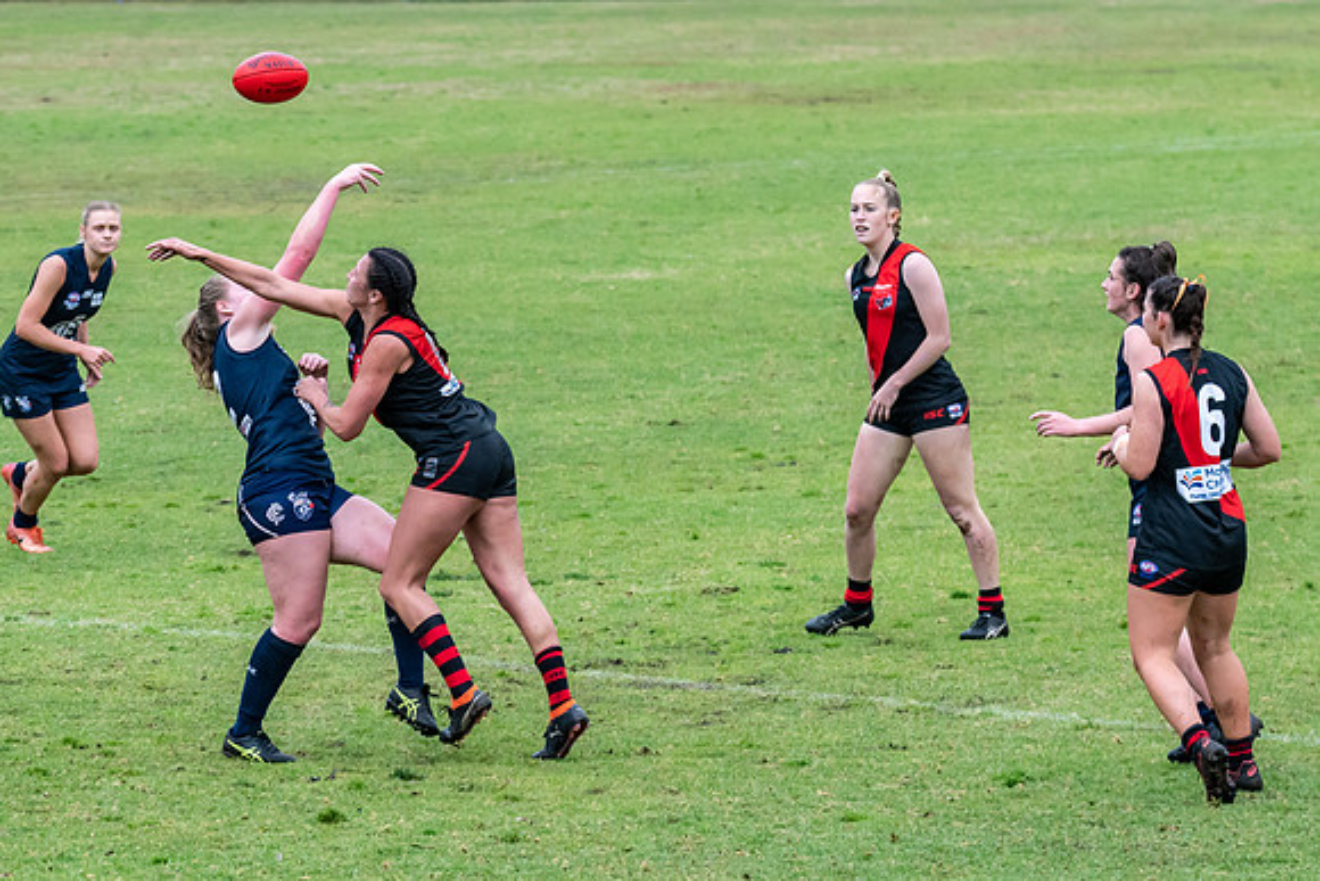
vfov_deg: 3.5
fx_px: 14260
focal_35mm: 389
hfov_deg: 5.3
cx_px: 530
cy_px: 280
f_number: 7.1
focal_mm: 190
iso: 1250
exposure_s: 1/2500
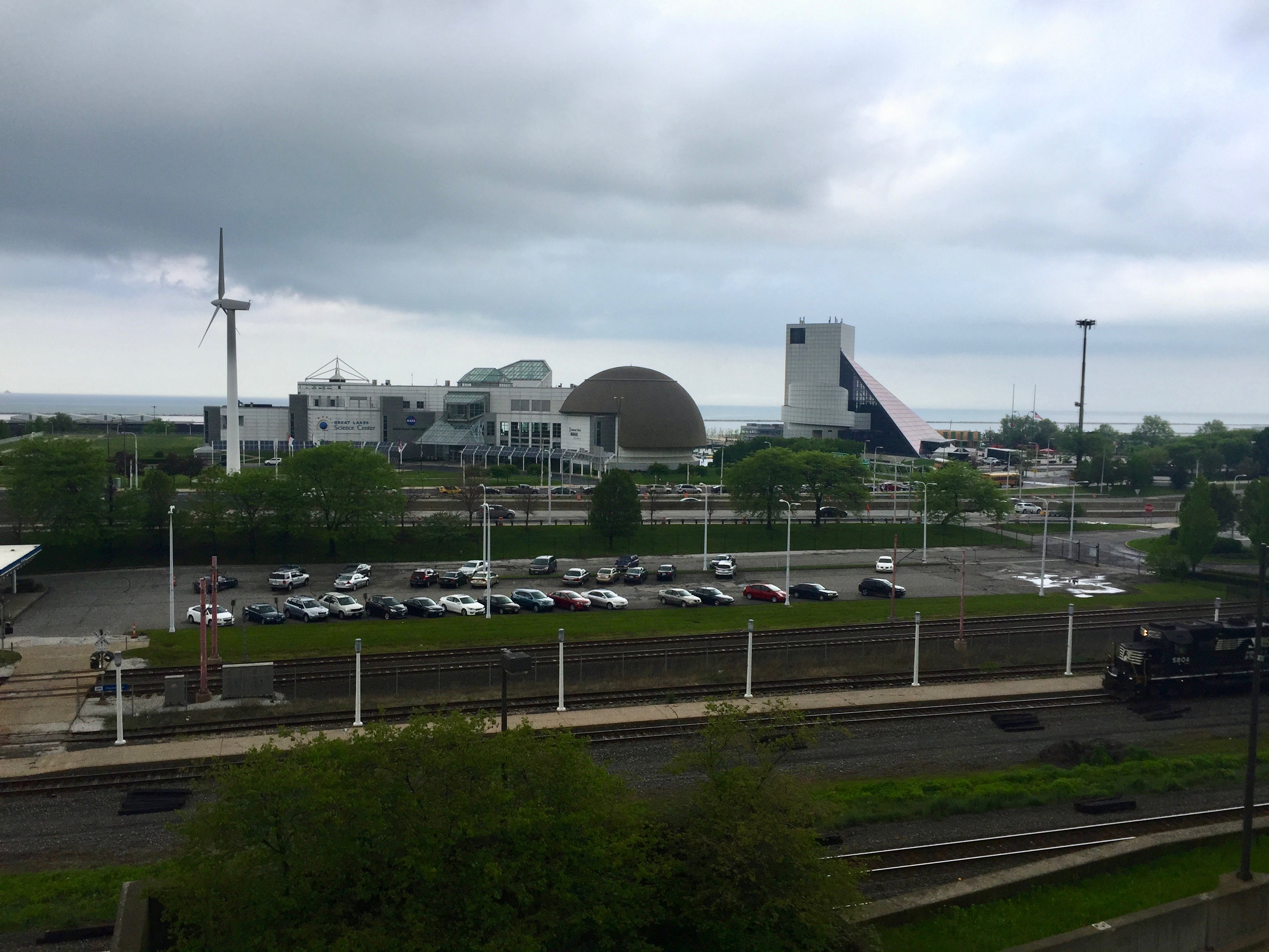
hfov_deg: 61.7
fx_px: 1063
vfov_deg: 48.2
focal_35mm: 29
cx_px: 634
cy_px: 476
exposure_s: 1/1464
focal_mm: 4.15
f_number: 2.2
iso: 32
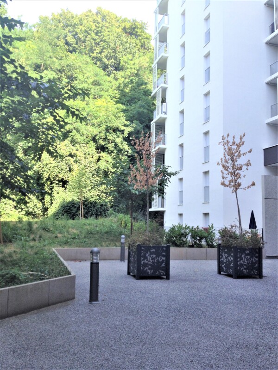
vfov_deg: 52.6
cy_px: 185
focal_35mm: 35
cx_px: 139
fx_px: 375
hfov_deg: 40.7
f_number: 2.4
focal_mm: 4.28
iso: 50
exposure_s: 1/206
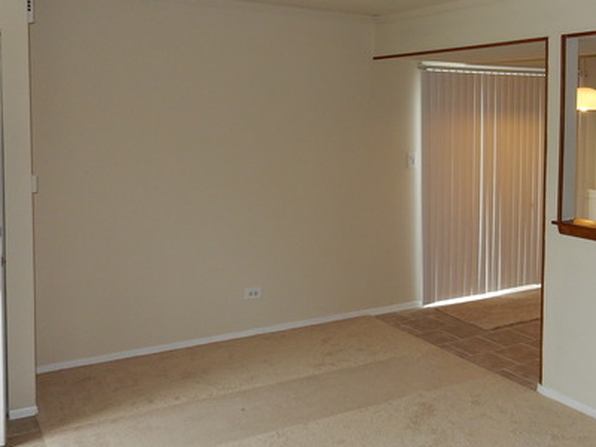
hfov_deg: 45.5
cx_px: 434
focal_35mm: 40
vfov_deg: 35.7
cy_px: 156
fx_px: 689
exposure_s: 1/30
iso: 200
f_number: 3.7
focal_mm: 4.5
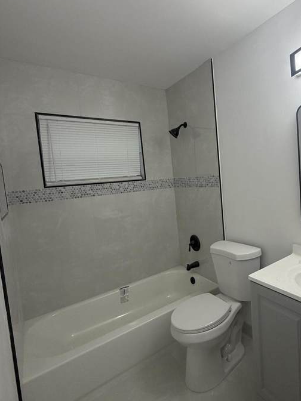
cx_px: 214
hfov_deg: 63.3
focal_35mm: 20
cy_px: 191
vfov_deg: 81.7
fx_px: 232
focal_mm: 2.22
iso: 125
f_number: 2.2
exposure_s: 1/120
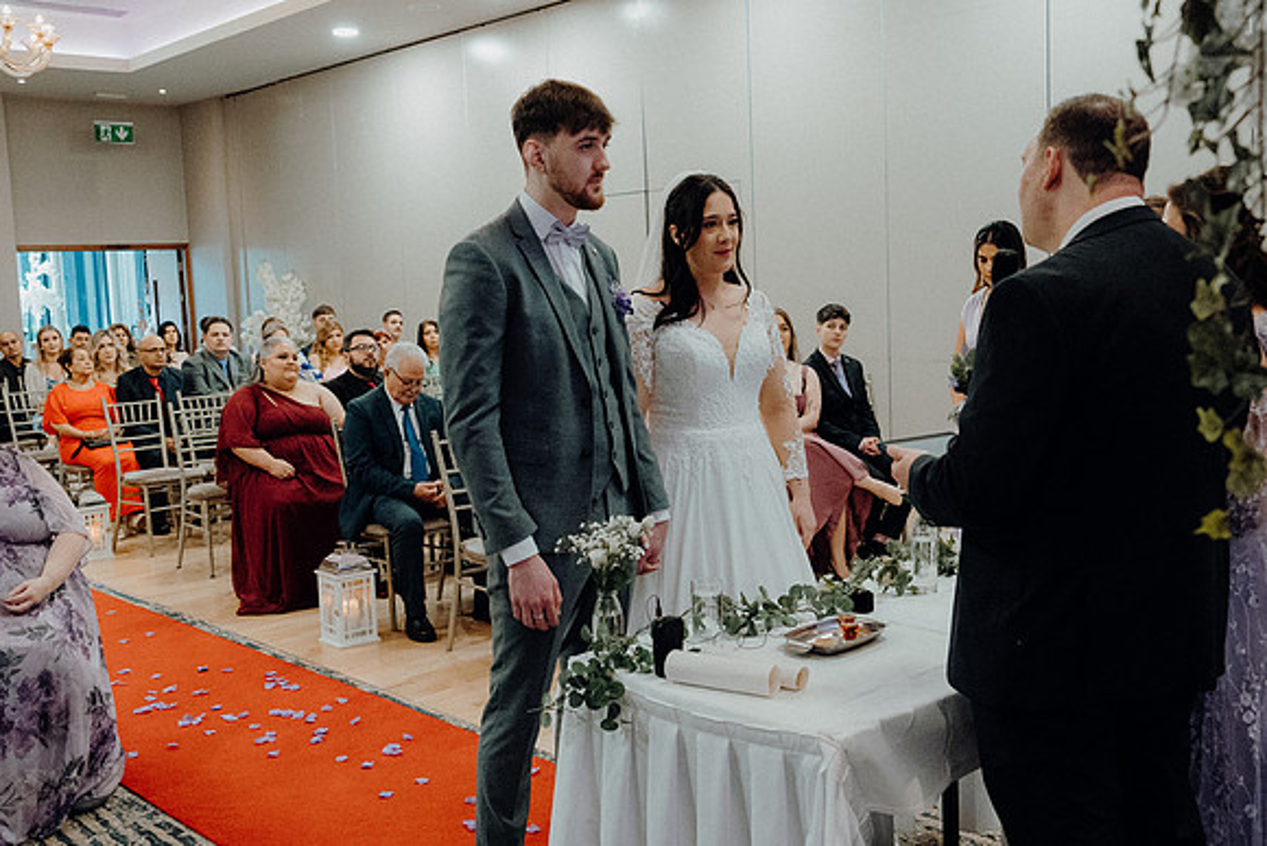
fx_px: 1267
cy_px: 423
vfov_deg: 36.9
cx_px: 634
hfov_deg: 53.1
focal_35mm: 36
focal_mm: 24
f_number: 3.5
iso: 5000
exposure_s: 1/200
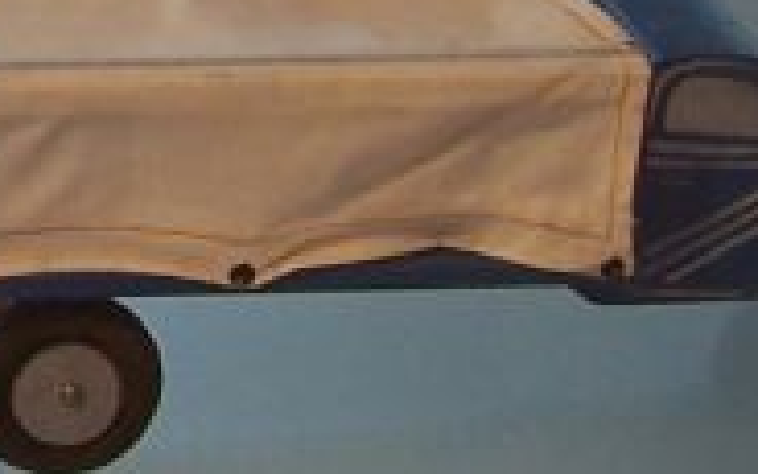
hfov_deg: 9.1
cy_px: -375
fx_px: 4627
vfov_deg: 5.8
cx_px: -453
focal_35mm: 224
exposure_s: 1/45
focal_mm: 6.3
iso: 80
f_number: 2.8
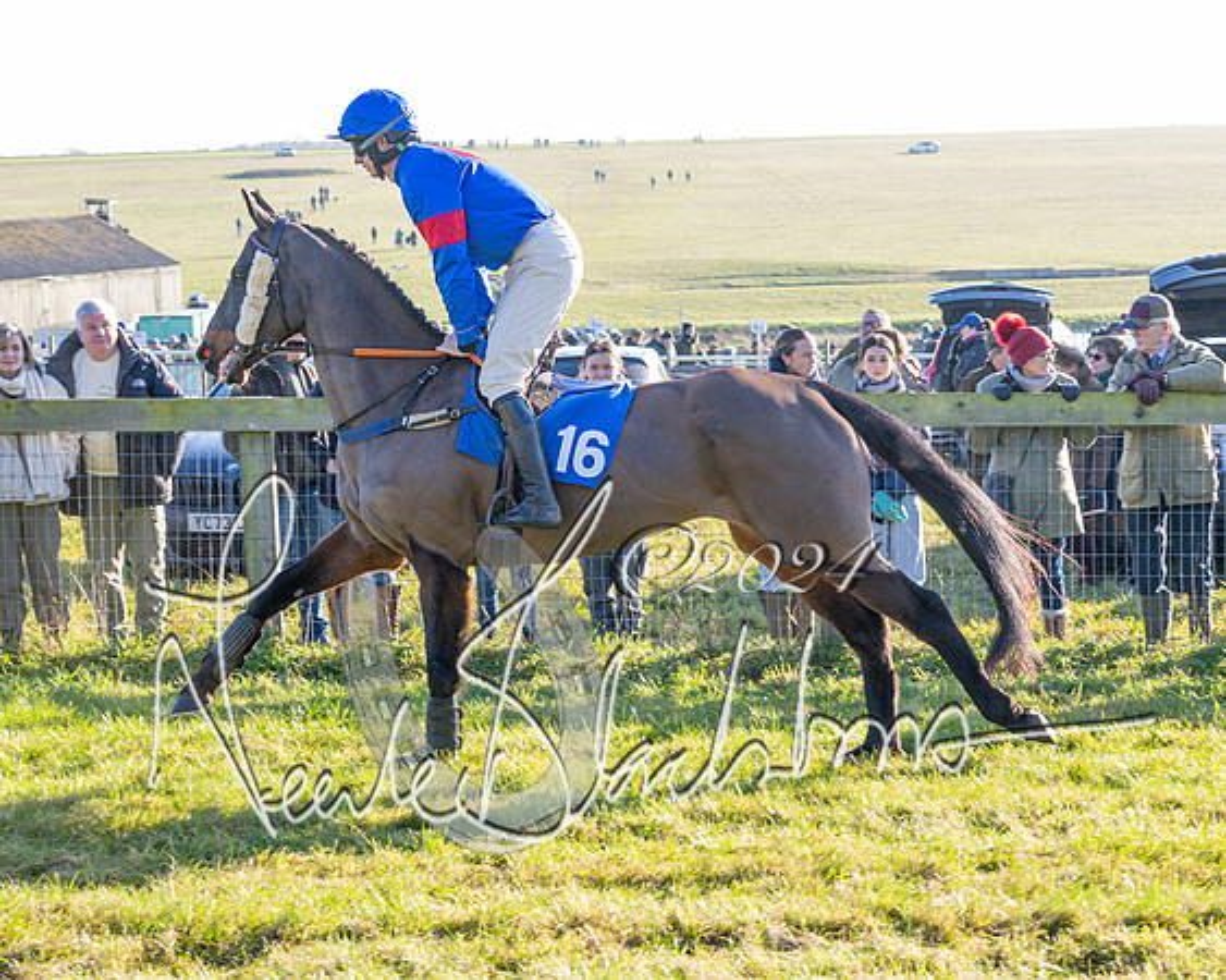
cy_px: 496
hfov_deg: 21.9
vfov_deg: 17.7
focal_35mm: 87
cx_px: 795
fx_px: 3152
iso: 640
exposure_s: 1/1000
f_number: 4
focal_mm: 47
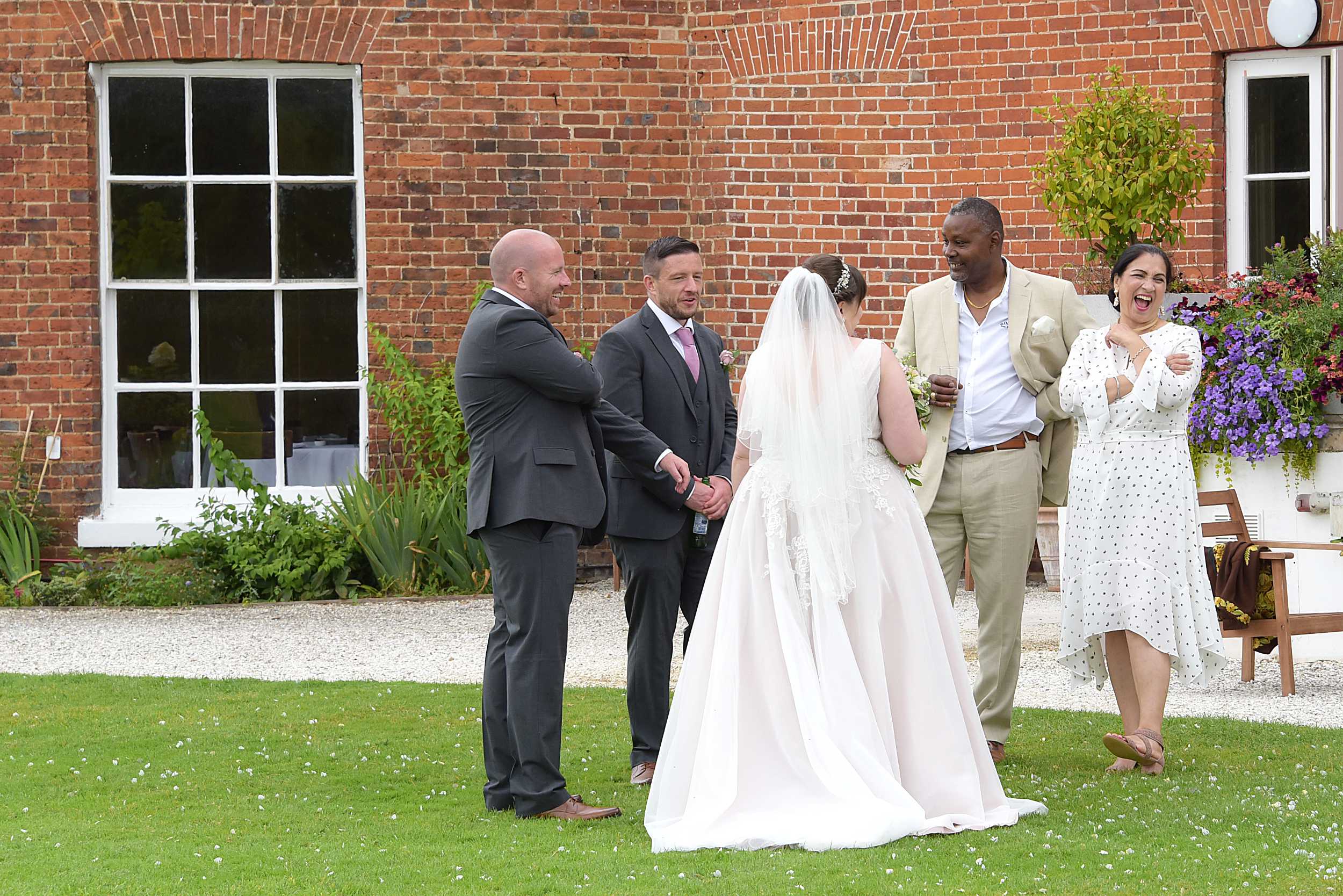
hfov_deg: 19.5
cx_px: 672
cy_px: 448
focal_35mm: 105
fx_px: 3918
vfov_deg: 13.0
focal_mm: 105
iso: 500
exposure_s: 1/320
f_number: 9
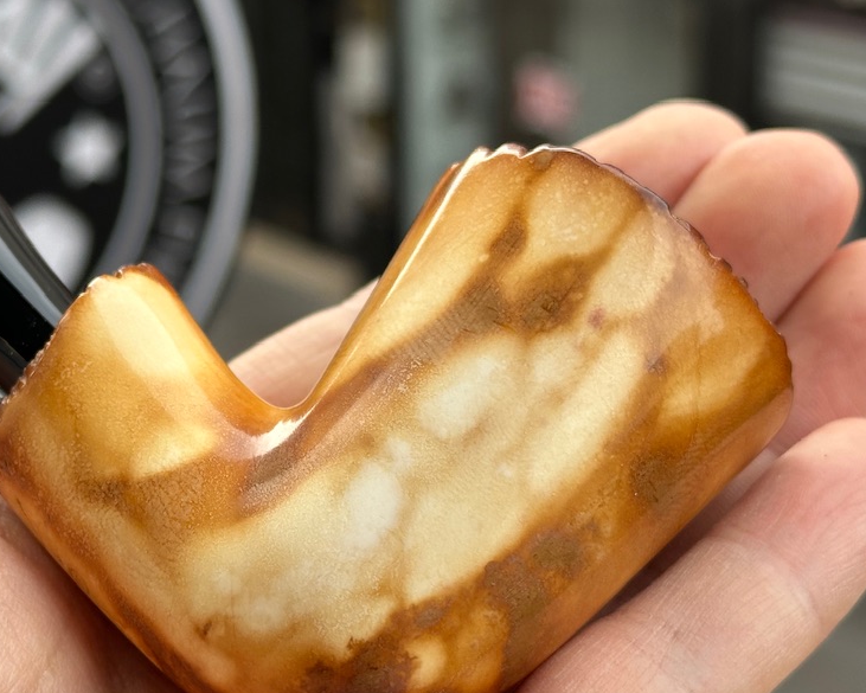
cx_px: 231
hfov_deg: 23.1
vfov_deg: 18.7
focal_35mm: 82
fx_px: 2102
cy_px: 339
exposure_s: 1/642
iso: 64
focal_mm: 6.86
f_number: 1.78
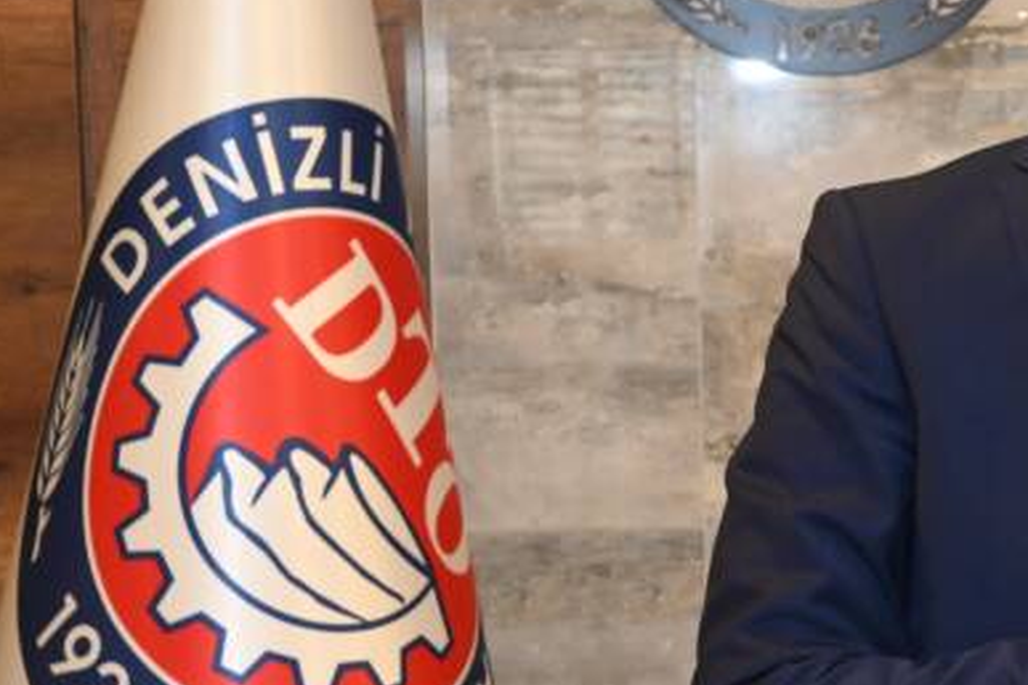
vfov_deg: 14.7
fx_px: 2655
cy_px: 324
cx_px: 943
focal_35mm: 93
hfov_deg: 21.4
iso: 1100
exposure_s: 1/60
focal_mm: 30
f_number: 5.6
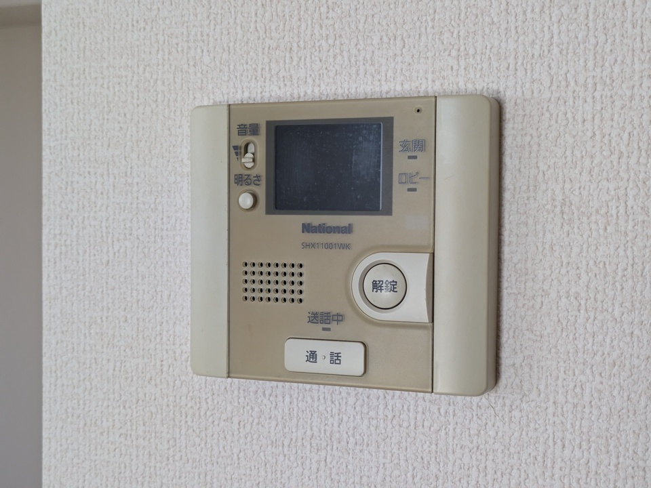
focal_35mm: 51
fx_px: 959
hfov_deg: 37.5
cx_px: 326
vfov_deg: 28.6
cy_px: 244
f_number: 1.89
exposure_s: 1/120
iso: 129
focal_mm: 5.43
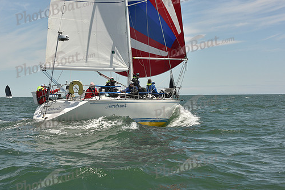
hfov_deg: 25.0
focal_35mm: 81
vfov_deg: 16.9
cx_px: 125
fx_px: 641
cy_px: 84
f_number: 11
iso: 320
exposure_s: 1/800
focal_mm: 70
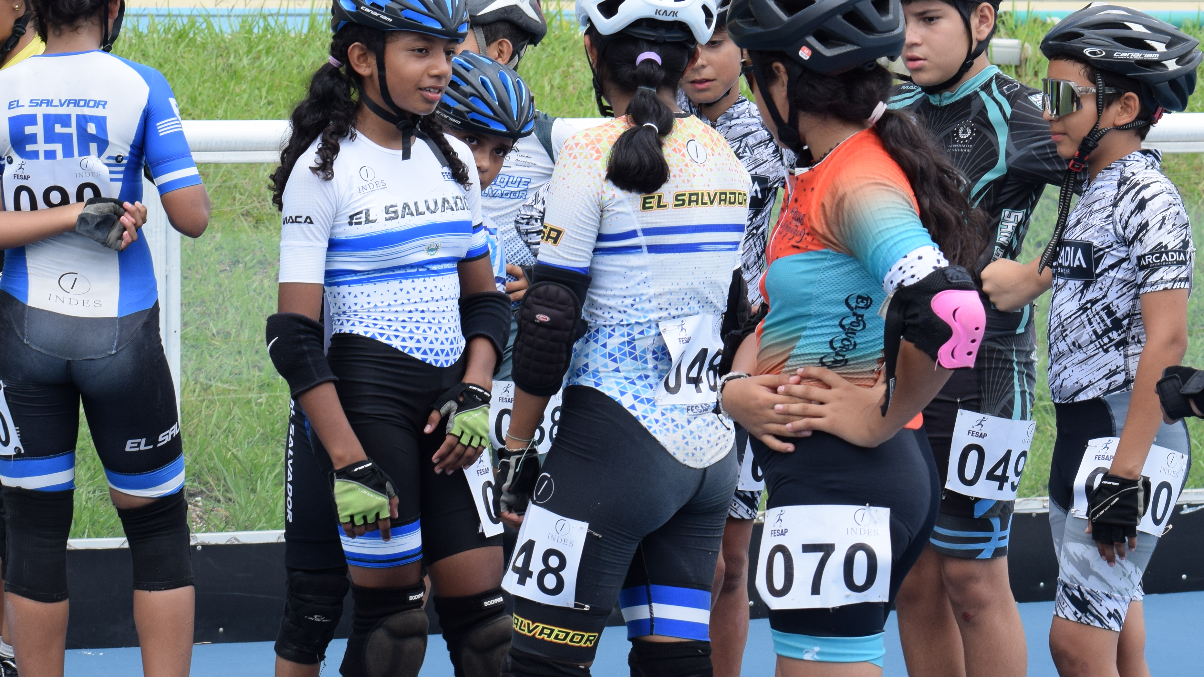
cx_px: 684
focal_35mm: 177
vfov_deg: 6.9
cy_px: 173
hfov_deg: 12.2
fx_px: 5651
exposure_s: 1/500
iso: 400
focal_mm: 70
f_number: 8
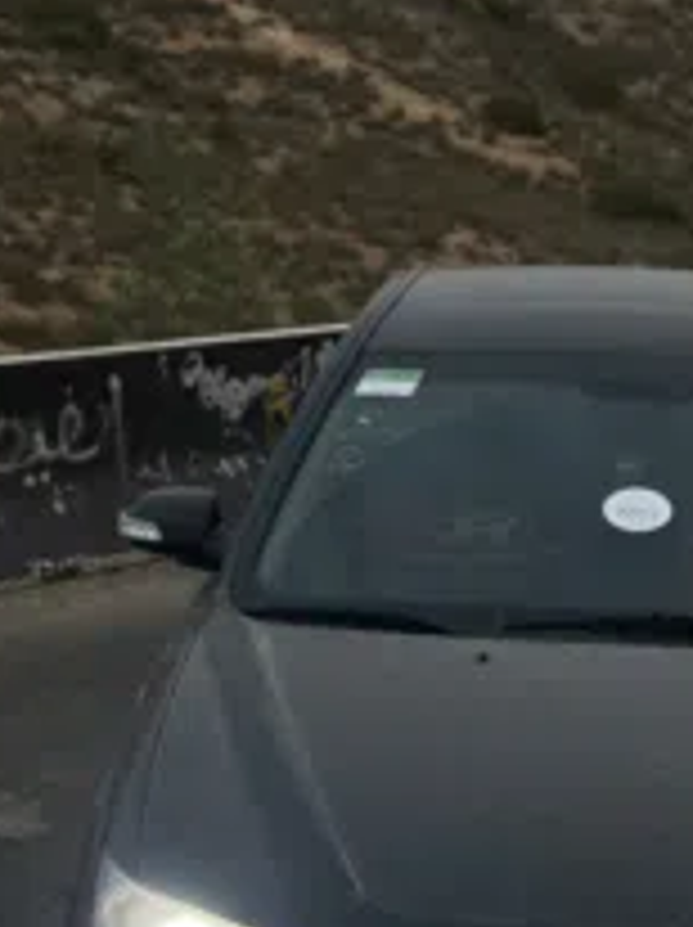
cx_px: 590
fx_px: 2702
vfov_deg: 19.4
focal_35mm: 101
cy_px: 626
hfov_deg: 14.5
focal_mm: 6
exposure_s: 1/122
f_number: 2
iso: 160
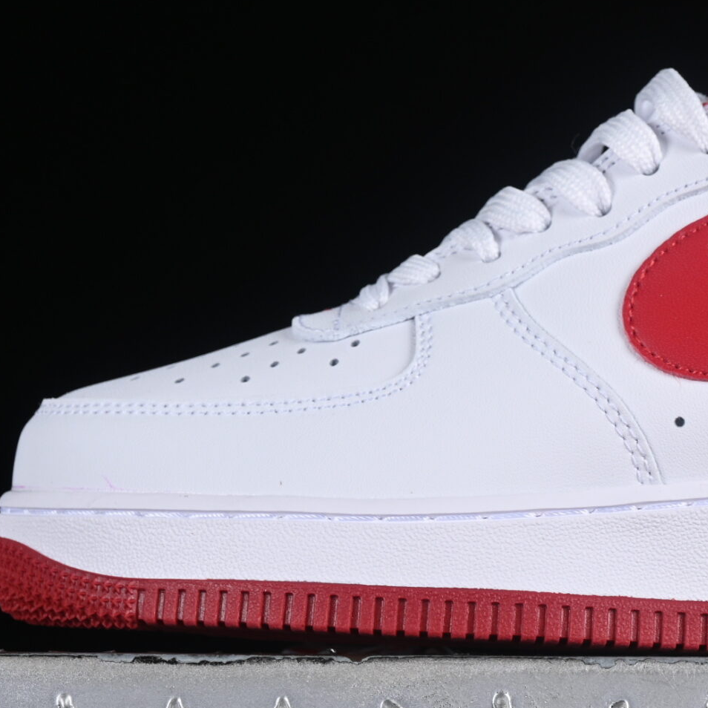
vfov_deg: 10.2
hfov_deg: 10.2
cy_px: 266
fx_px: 3957
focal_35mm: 171
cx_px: 646
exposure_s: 1/100
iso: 160
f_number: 8
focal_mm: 50
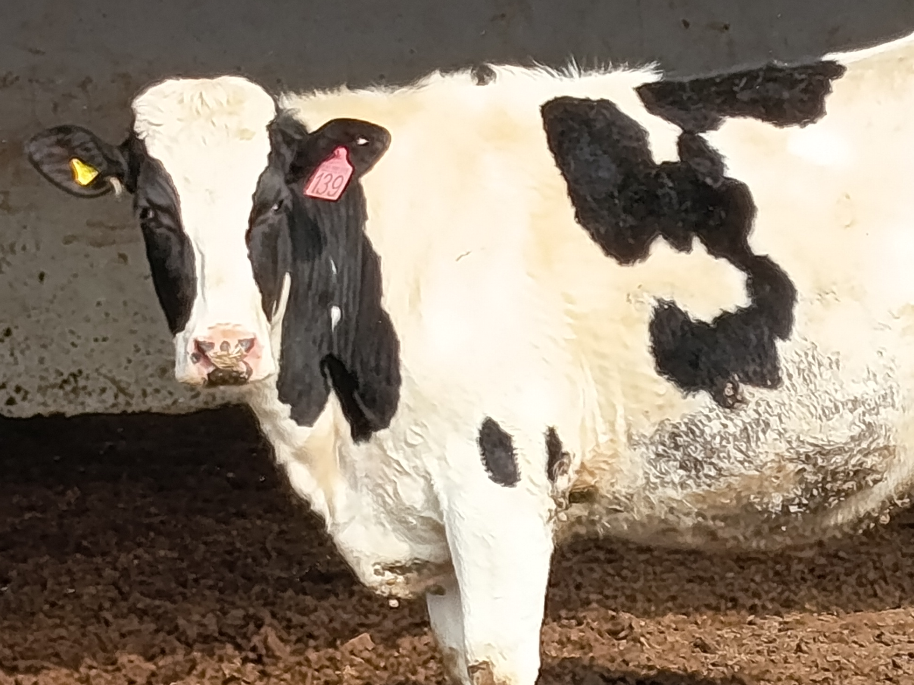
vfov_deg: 6.1
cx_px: 741
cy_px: 411
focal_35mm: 245
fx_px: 6469
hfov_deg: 8.1
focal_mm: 5.27
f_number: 1.7
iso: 50
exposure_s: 1/449
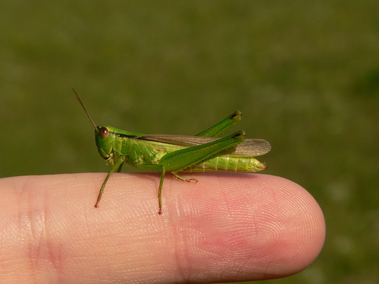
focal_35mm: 105
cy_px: 142
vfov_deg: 14.1
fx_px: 1150
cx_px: 190
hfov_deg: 18.7
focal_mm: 17.4
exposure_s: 1/1000
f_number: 5.6
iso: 100
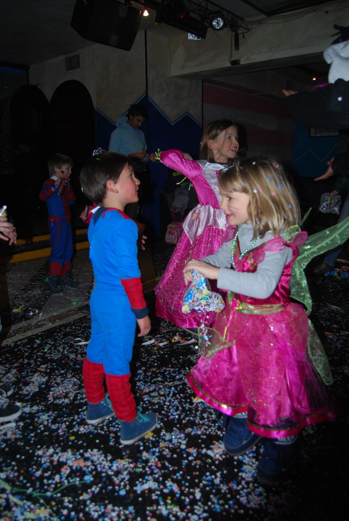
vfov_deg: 67.3
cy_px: 260
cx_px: 174
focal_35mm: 27
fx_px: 392
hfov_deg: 48.0
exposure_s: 1/60
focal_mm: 18
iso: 200
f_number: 3.5
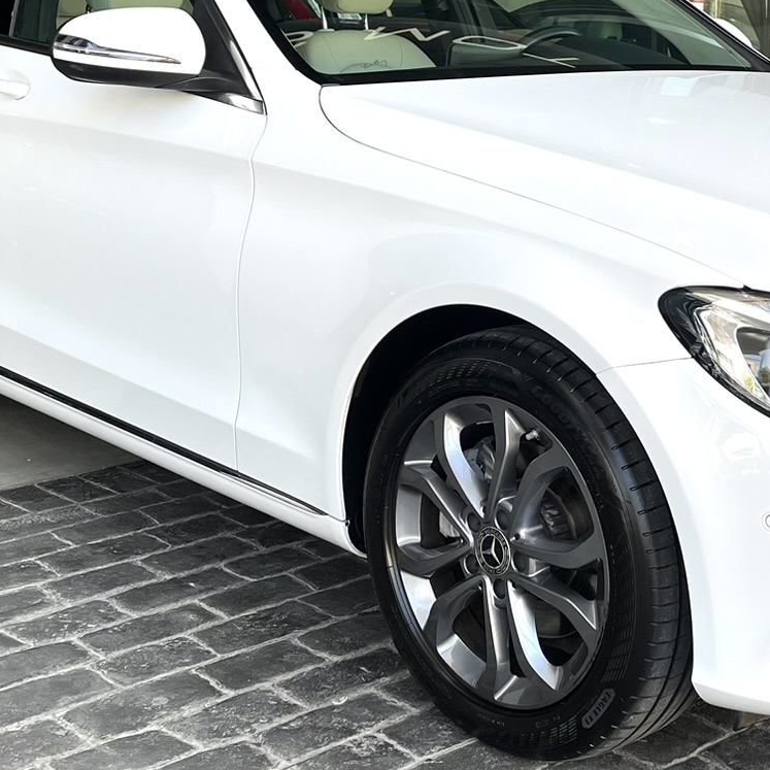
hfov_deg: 27.1
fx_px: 1585
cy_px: 217
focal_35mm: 63
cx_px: 512
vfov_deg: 27.0
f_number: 1.6
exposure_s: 1/481
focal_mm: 5.1
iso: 50
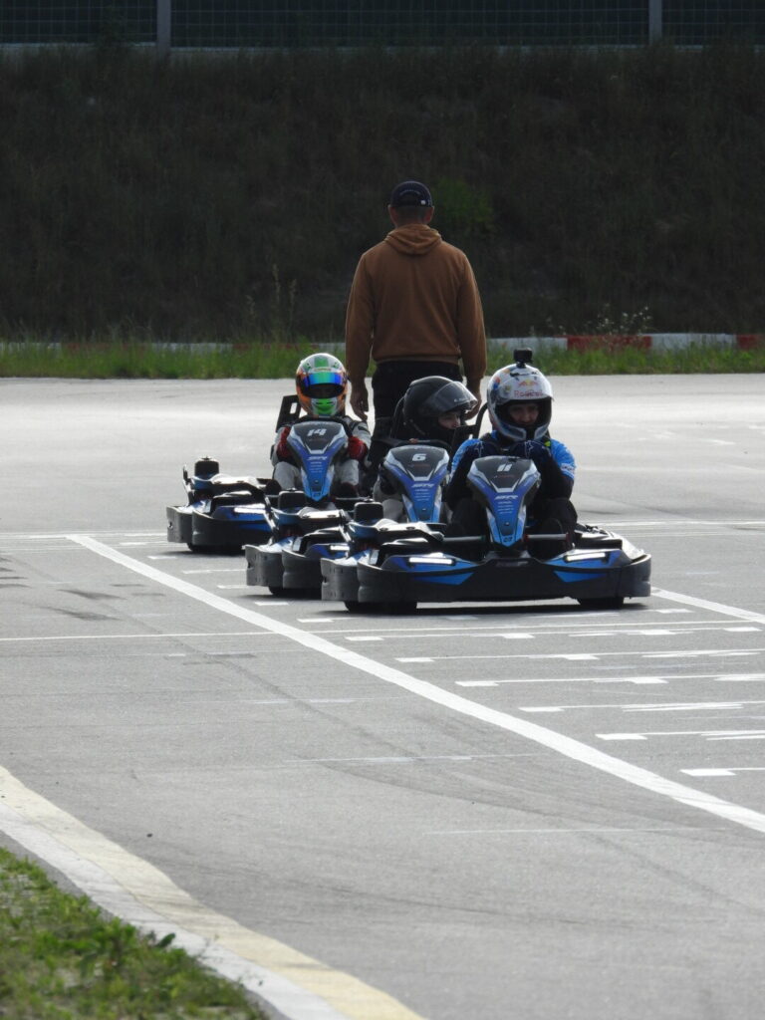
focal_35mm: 650
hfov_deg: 2.3
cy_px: 510
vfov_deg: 3.1
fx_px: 19153
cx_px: 382
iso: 100
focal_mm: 117
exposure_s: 1/400
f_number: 5
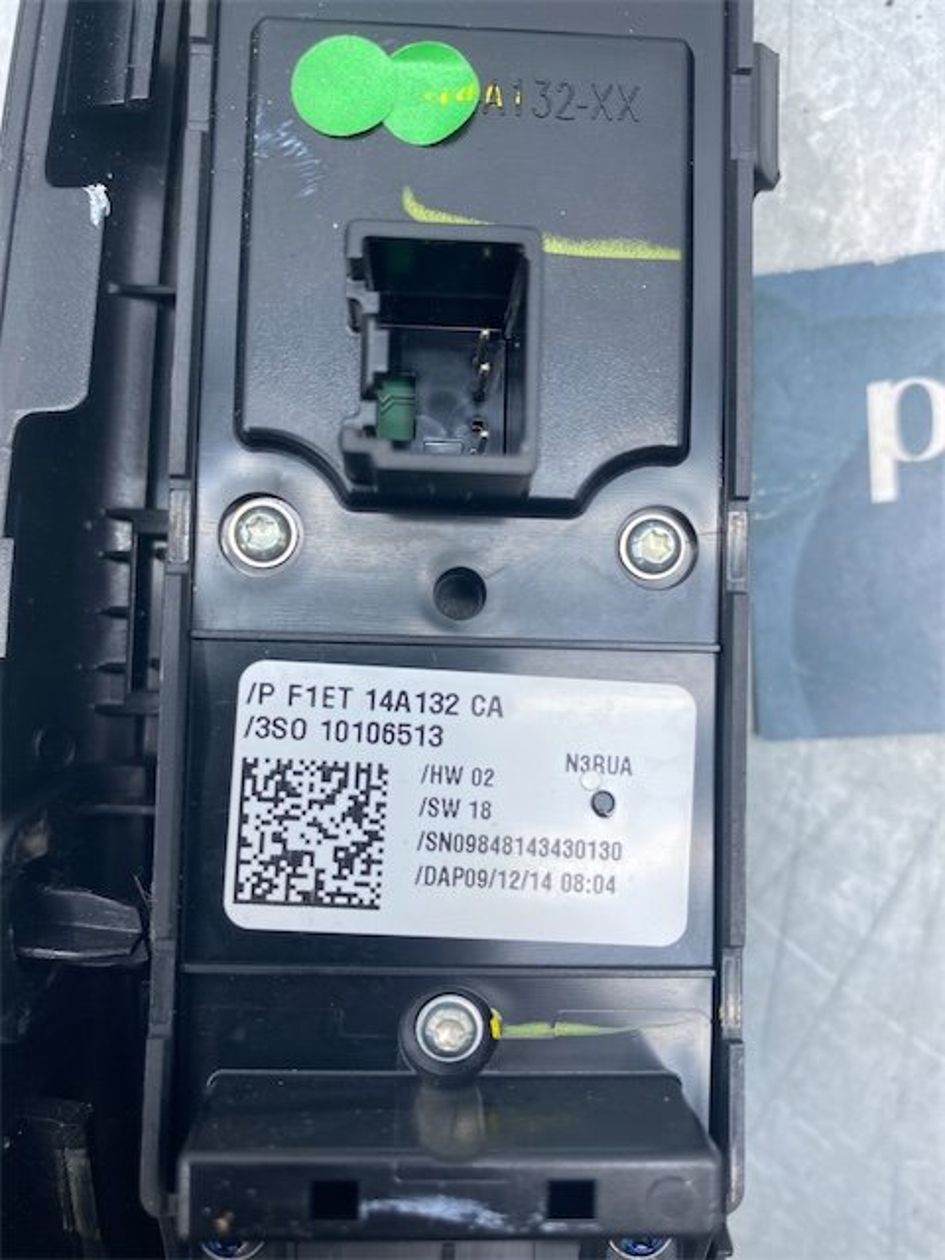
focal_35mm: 26
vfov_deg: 67.3
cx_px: 472
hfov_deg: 53.1
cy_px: 630
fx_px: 946
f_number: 1.8
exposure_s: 1/263
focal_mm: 4.25
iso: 32
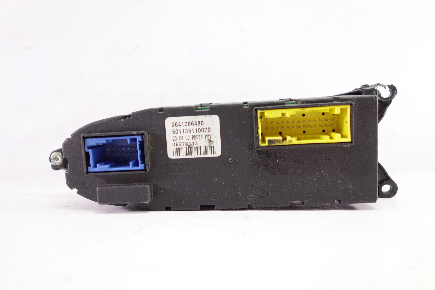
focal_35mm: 28
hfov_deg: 65.5
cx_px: 218
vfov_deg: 46.4
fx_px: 338
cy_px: 145
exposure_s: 1/25
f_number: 2.5
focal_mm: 10.4
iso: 125
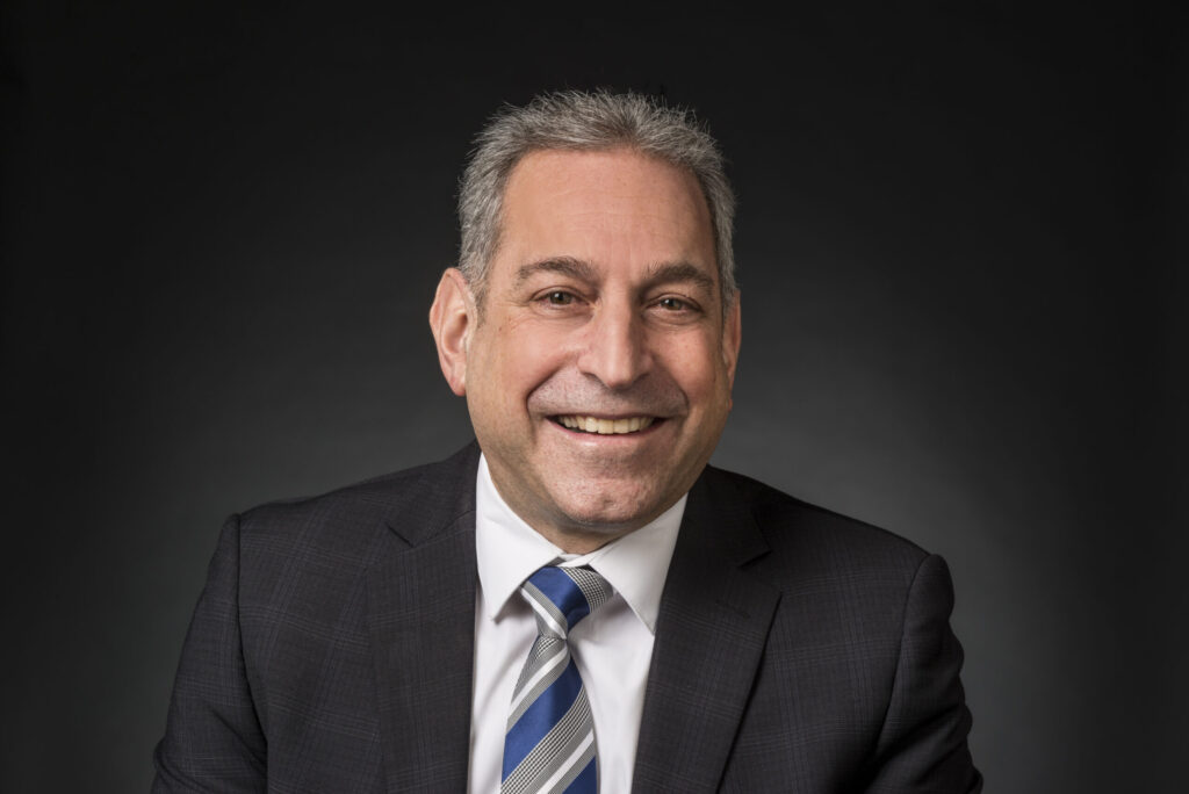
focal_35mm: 135
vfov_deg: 10.2
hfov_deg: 15.2
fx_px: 4461
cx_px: 594
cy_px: 397
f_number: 13
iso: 100
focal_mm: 135
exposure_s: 1/100
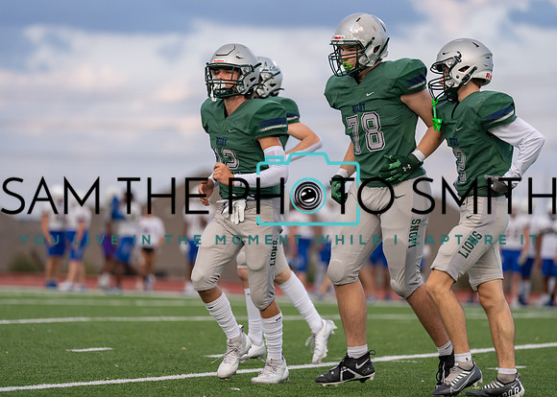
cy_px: 198
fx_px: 3314
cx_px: 278
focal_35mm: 210
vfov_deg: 6.9
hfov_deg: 9.6
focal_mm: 200
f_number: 2.8
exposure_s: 1/1250
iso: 250
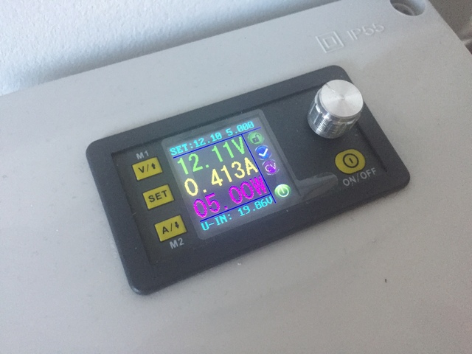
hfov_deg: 61.7
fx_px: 395
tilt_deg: -66.8
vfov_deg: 48.2
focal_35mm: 29
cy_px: 177
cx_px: 236
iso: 250
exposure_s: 1/25
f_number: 2.2
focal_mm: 4.15
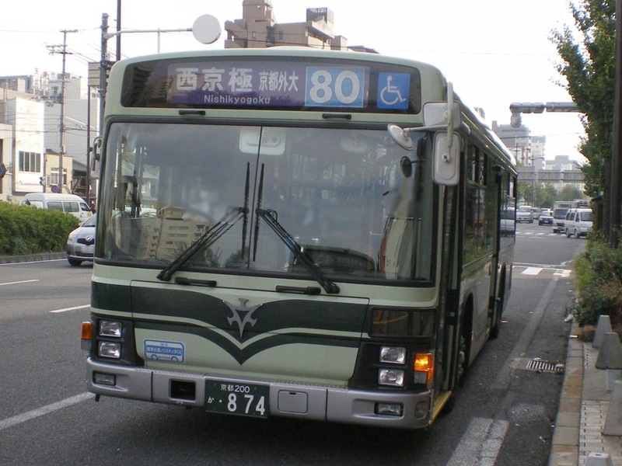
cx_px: 311
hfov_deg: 49.0
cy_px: 233
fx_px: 683
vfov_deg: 37.7
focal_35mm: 38
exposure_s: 1/400
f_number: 4.6
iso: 200
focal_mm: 6.3
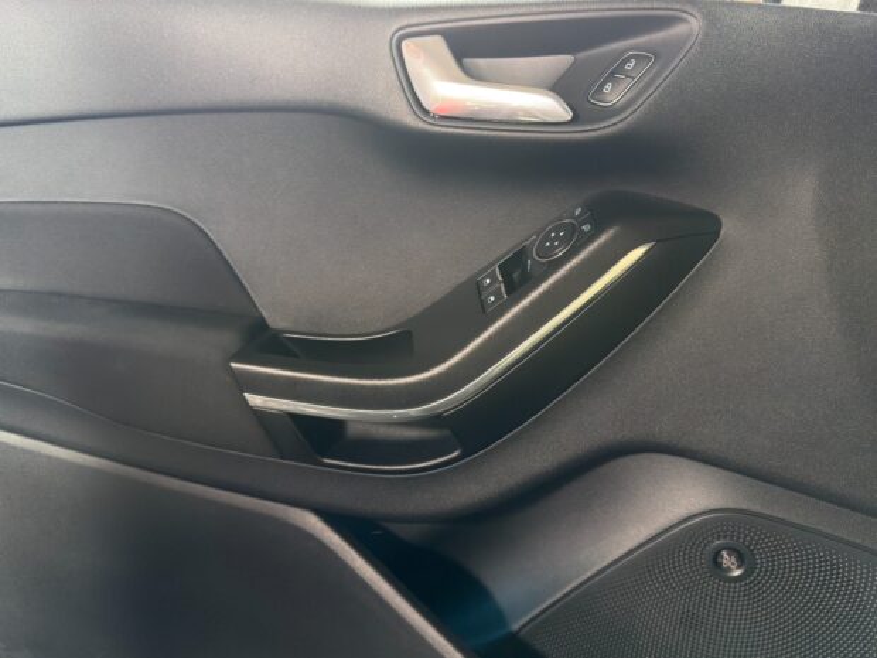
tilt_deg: -19.3
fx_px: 735
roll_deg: +0.6
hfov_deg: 61.7
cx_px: 438
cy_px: 329
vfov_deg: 48.2
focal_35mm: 29
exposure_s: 1/33
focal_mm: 6.76
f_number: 1.78
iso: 500
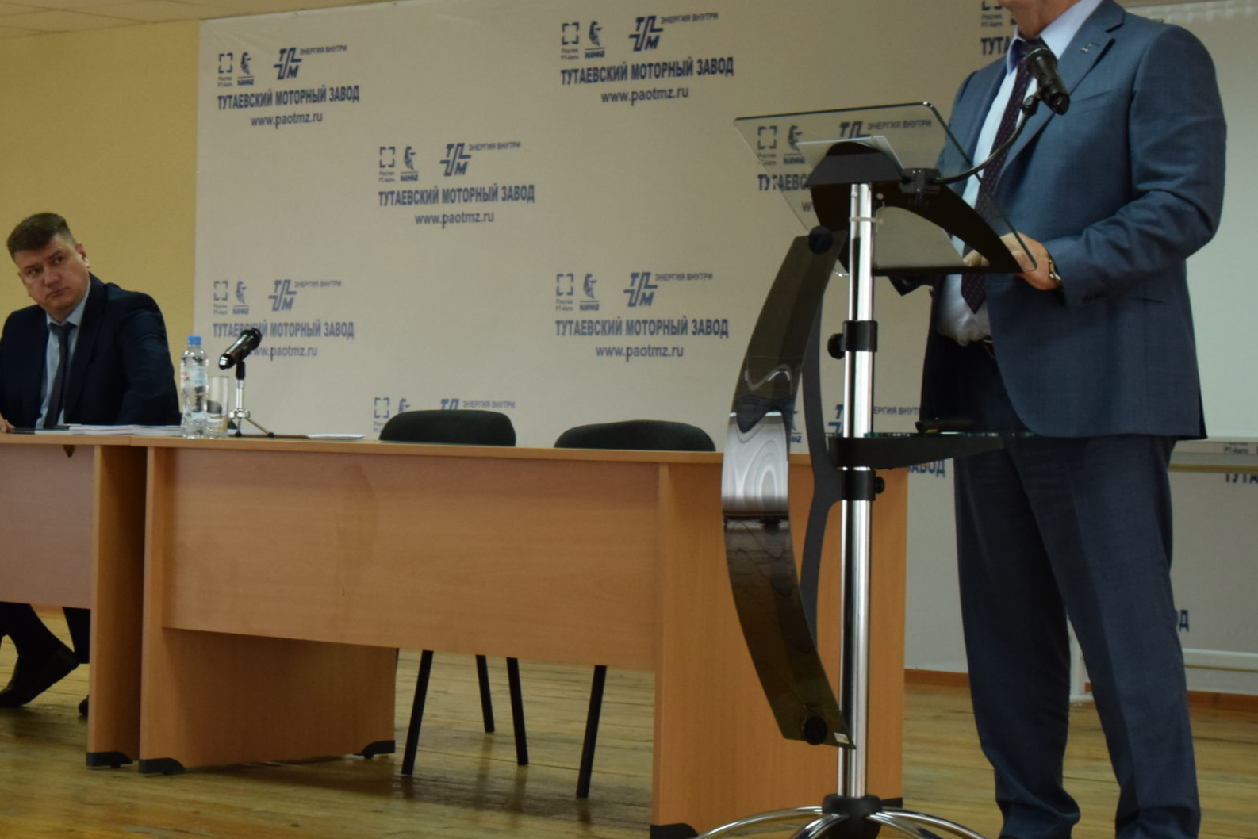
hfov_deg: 22.1
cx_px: 512
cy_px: 349
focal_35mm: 92
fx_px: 3215
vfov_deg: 14.9
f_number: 4.5
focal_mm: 38
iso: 1250
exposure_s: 1/125
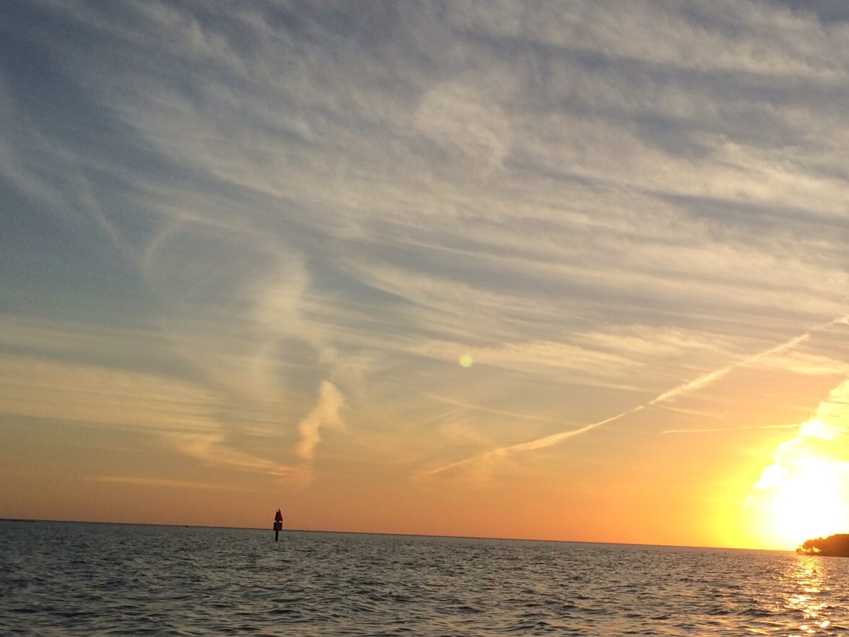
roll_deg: -1.6
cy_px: 469
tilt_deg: -0.3
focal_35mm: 54
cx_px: 619
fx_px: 1324
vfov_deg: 26.7
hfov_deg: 34.9
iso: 32
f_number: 2.2
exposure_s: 1/2933
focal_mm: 4.15
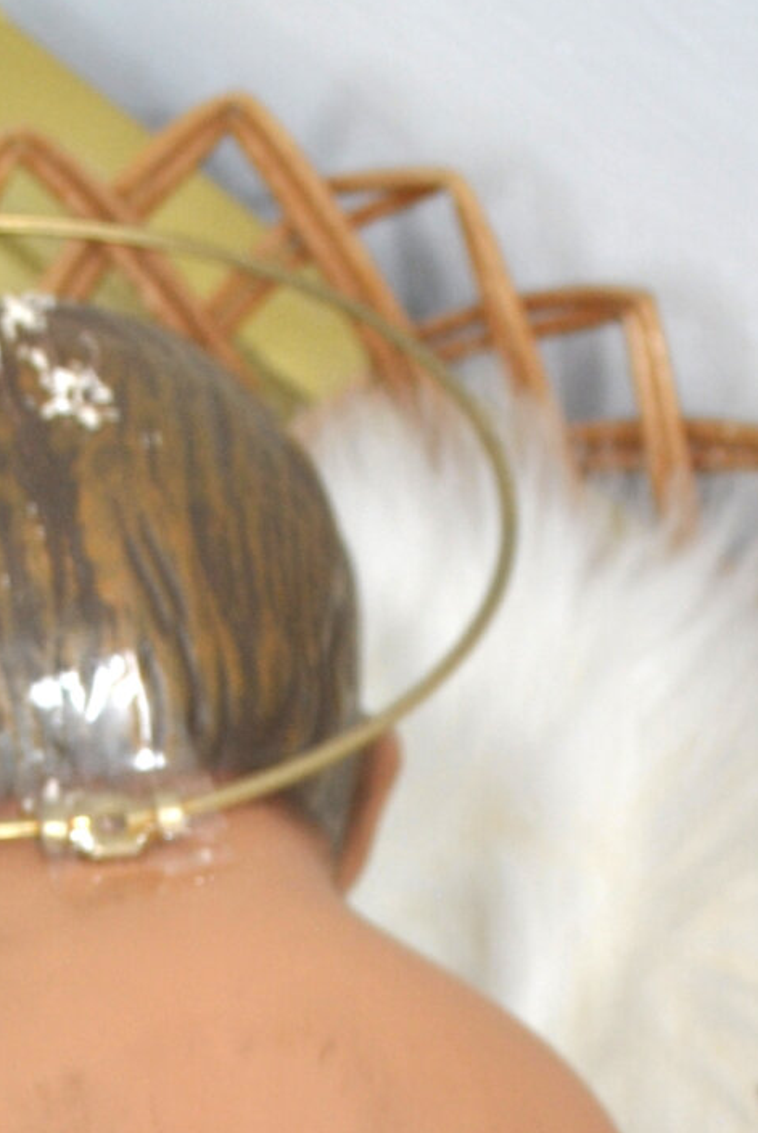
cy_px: 1445
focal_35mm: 131
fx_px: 4127
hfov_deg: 10.5
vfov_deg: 15.0
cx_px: 306
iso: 200
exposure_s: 1/15
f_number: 4
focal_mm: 24
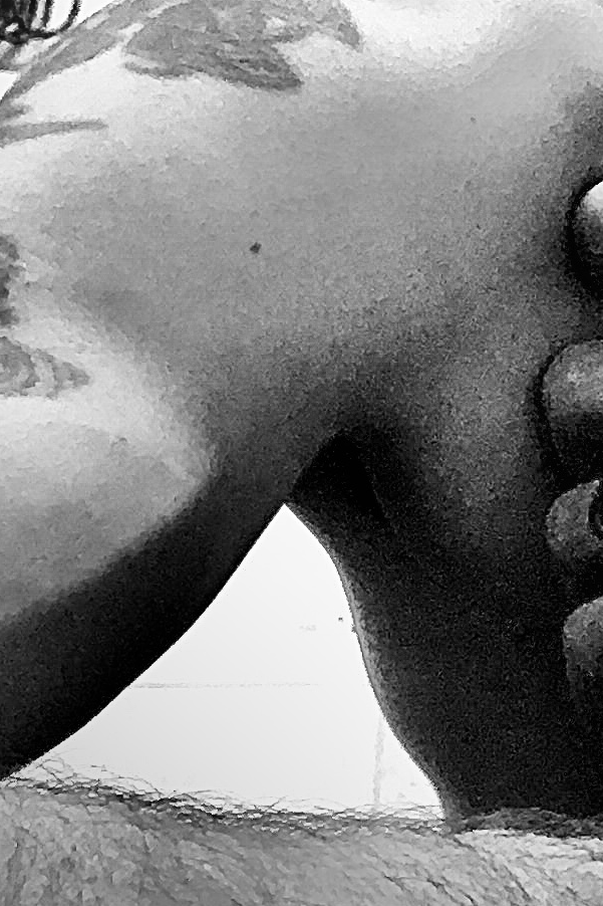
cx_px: 1032
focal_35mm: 114
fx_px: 2865
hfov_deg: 11.3
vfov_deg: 17.2
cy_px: -144
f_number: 2.2
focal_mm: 2.87
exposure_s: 1/25
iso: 200
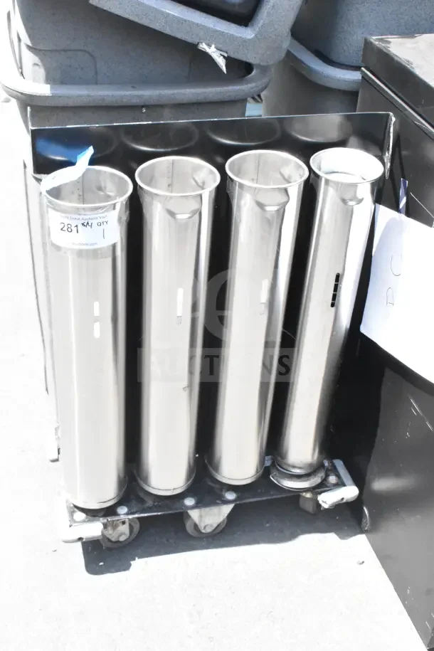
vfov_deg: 38.9
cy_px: 326
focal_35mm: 51
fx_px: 922
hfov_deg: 26.5
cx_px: 217
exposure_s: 1/1000
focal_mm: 34
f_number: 16
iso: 6400
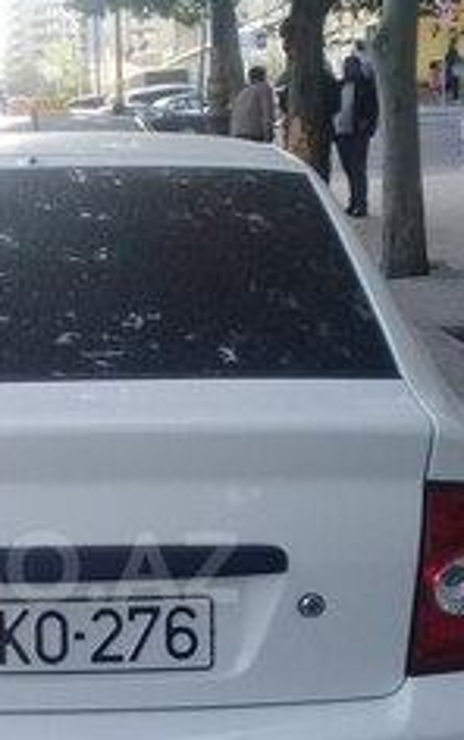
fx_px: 1393
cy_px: 568
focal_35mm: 69
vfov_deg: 29.2
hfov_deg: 18.4
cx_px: -3
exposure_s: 1/122
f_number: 2.2
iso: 50
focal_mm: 3.3
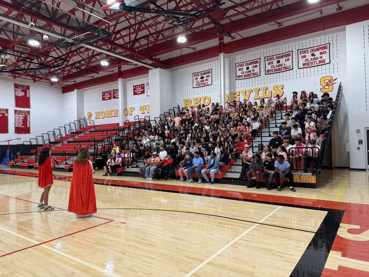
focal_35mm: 24
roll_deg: +0.7
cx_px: 184
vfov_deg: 56.8
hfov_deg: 71.6
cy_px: 138
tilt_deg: +2.1
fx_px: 256
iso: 100
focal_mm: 6.76
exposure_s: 1/60
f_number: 1.78
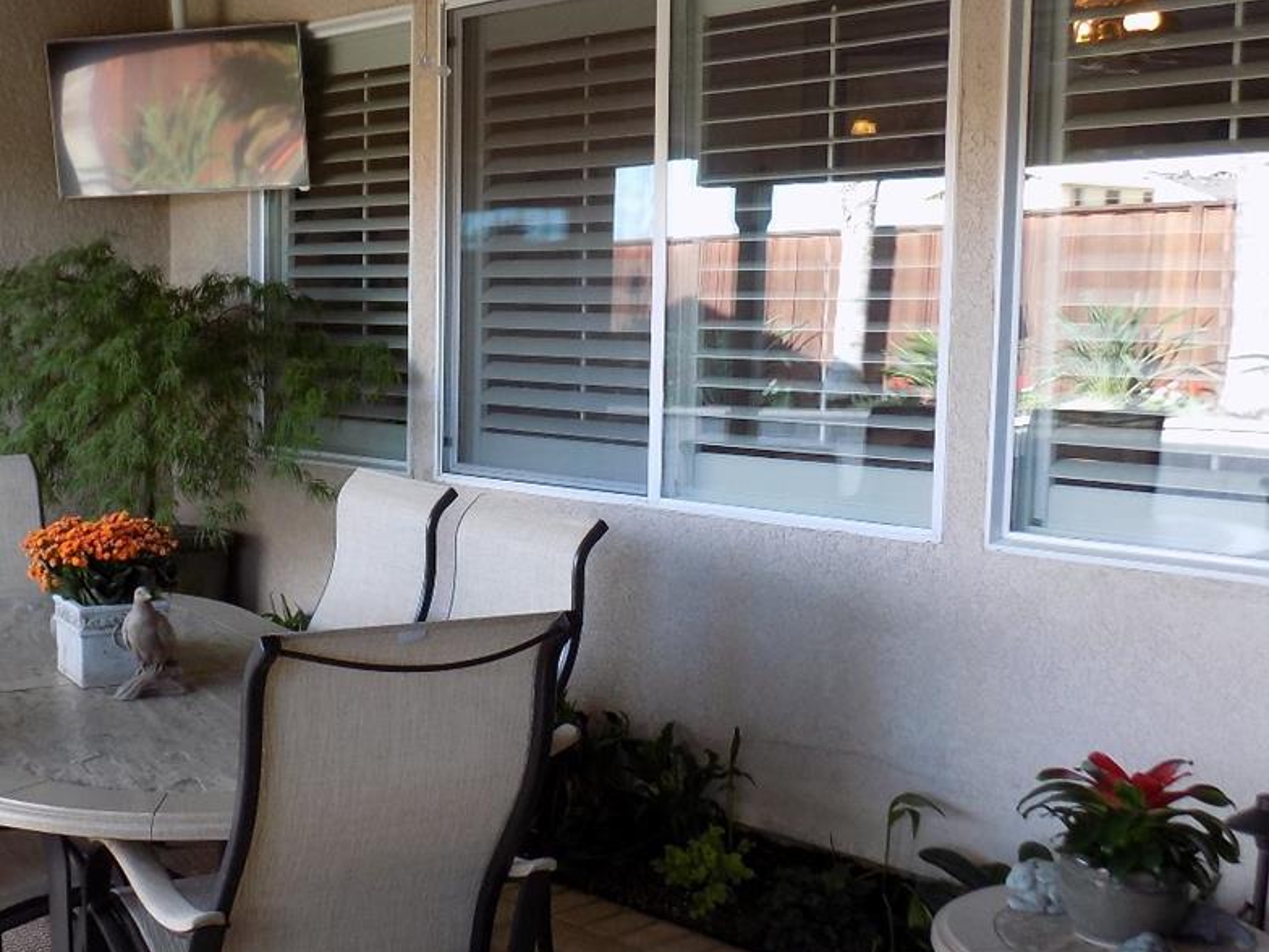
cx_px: 411
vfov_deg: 32.8
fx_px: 1613
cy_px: 534
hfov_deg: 42.3
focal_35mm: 44
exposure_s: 1/30
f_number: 3.1
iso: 80
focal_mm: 4
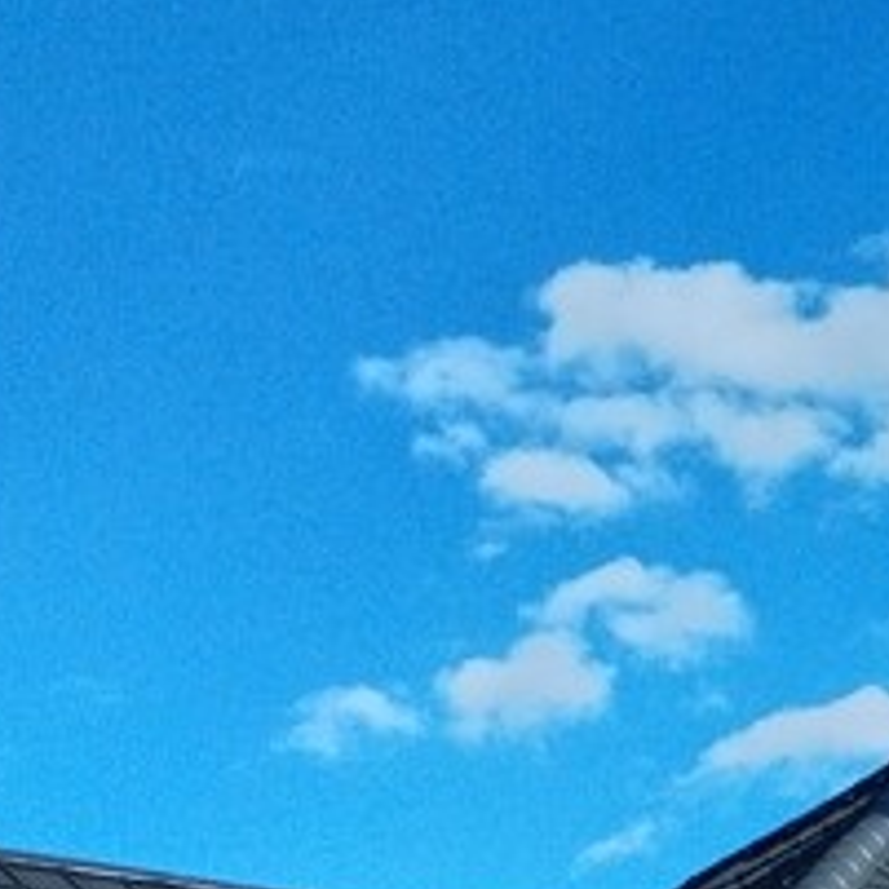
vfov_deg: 12.6
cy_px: 1928
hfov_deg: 14.1
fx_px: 3400
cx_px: 1278
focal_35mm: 117
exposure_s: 1/835
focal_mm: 4.75
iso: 100
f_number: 1.8
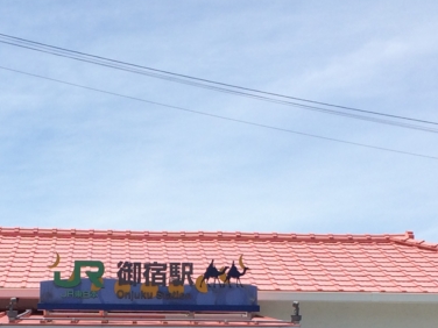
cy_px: 408
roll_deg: -0.7
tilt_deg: +5.2
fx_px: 1000
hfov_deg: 24.6
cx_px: 144
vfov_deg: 17.6
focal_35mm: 79
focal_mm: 4.15
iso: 32
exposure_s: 1/2283
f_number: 2.2
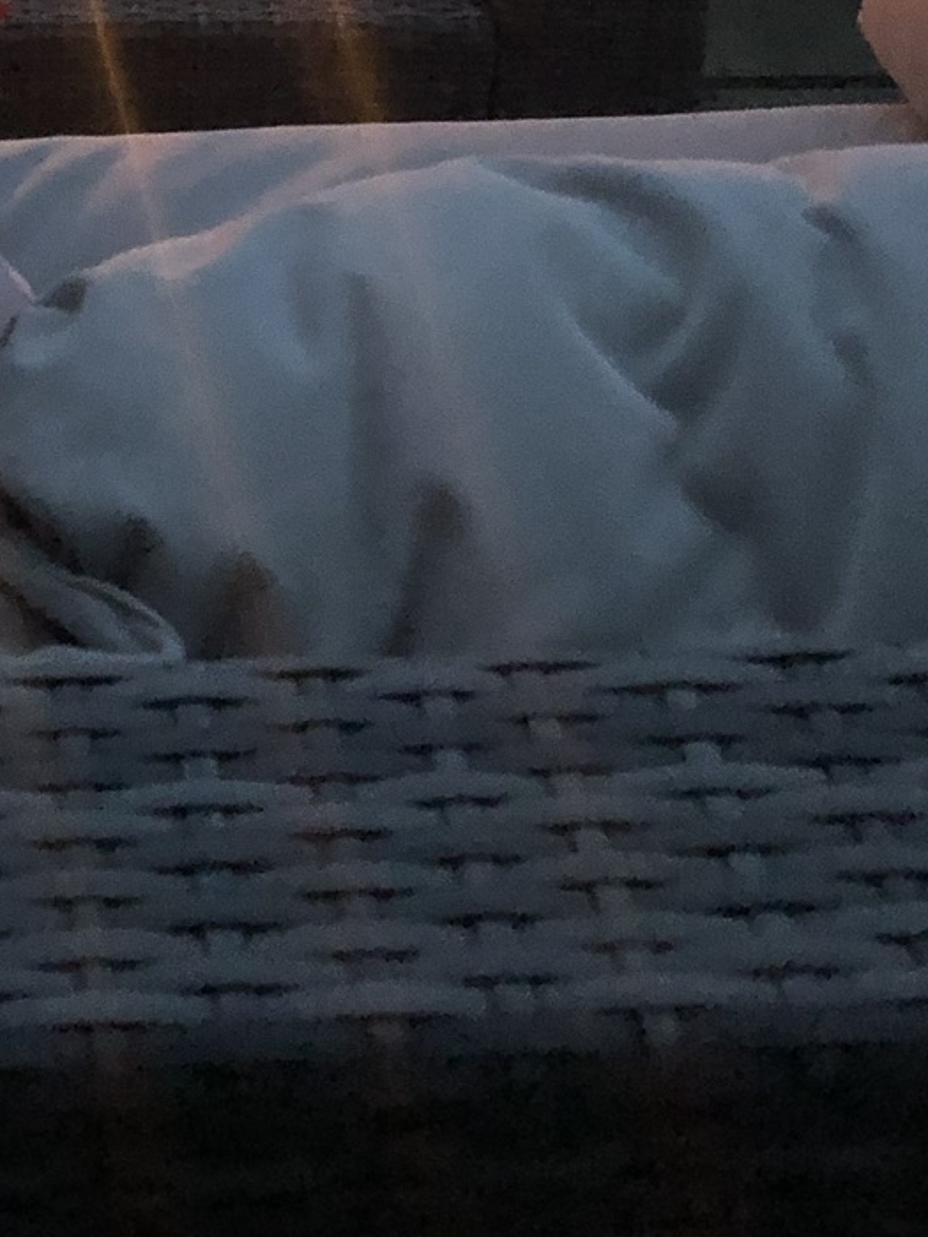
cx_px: -164
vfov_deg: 22.3
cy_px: -286
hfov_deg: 17.6
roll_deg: +0.4
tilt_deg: -24.0
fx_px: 2860
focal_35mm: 80
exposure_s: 1/4
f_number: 1.8
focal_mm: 3.99
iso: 125
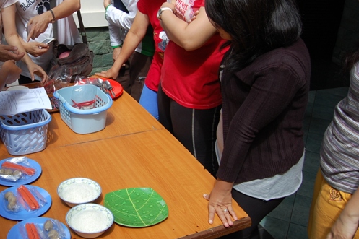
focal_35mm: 49
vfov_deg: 27.4
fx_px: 488
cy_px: 94
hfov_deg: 38.9
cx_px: 77
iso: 200
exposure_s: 1/200
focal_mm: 18
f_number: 7.1
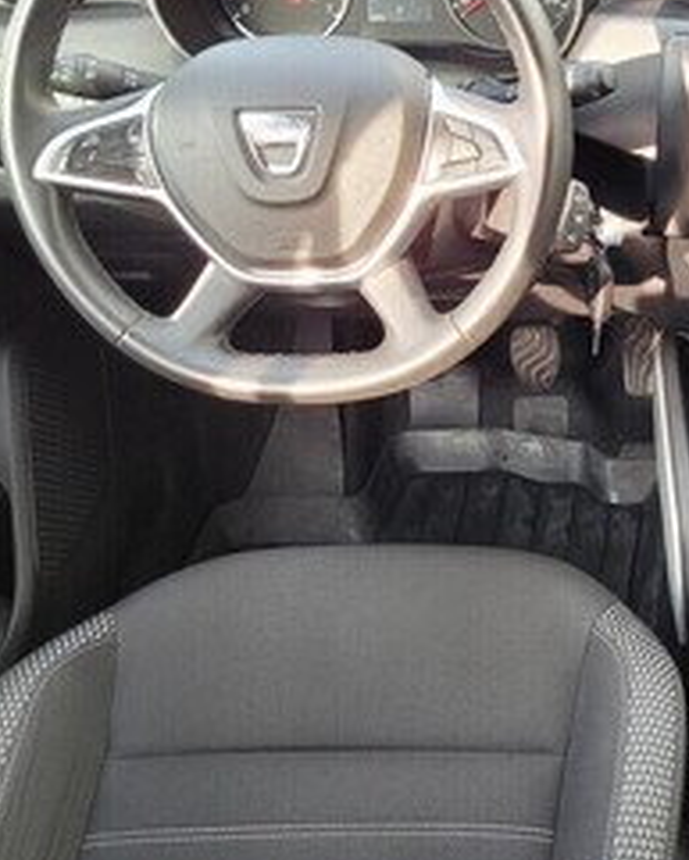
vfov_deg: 32.5
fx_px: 1477
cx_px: 793
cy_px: 394
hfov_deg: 24.2
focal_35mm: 58
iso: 125
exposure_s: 1/100
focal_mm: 5.4
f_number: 1.8
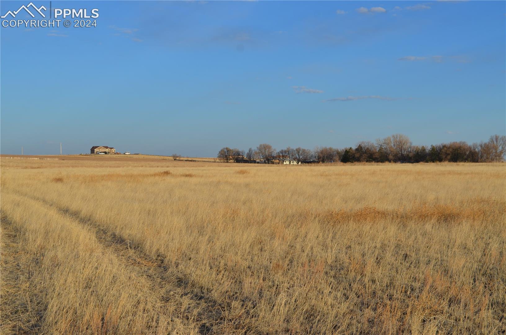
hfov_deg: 33.5
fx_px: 842
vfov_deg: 22.5
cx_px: 253
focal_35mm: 60
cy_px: 168
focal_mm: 40
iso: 100
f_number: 8
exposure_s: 1/250
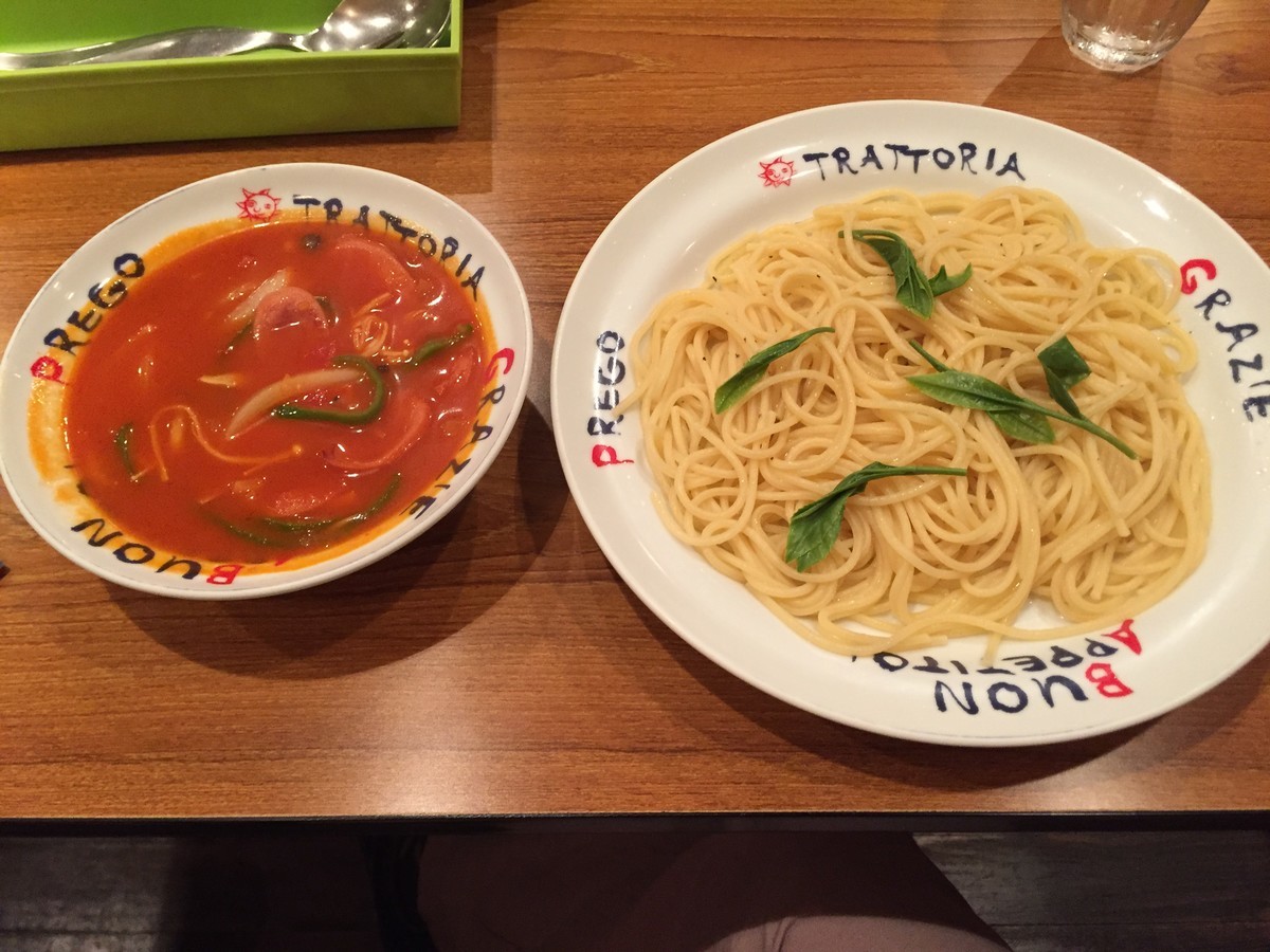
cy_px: 476
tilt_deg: -60.0
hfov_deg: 61.7
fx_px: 1064
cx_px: 635
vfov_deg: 48.2
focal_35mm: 29
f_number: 2.2
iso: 250
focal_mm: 4.15
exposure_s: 1/24
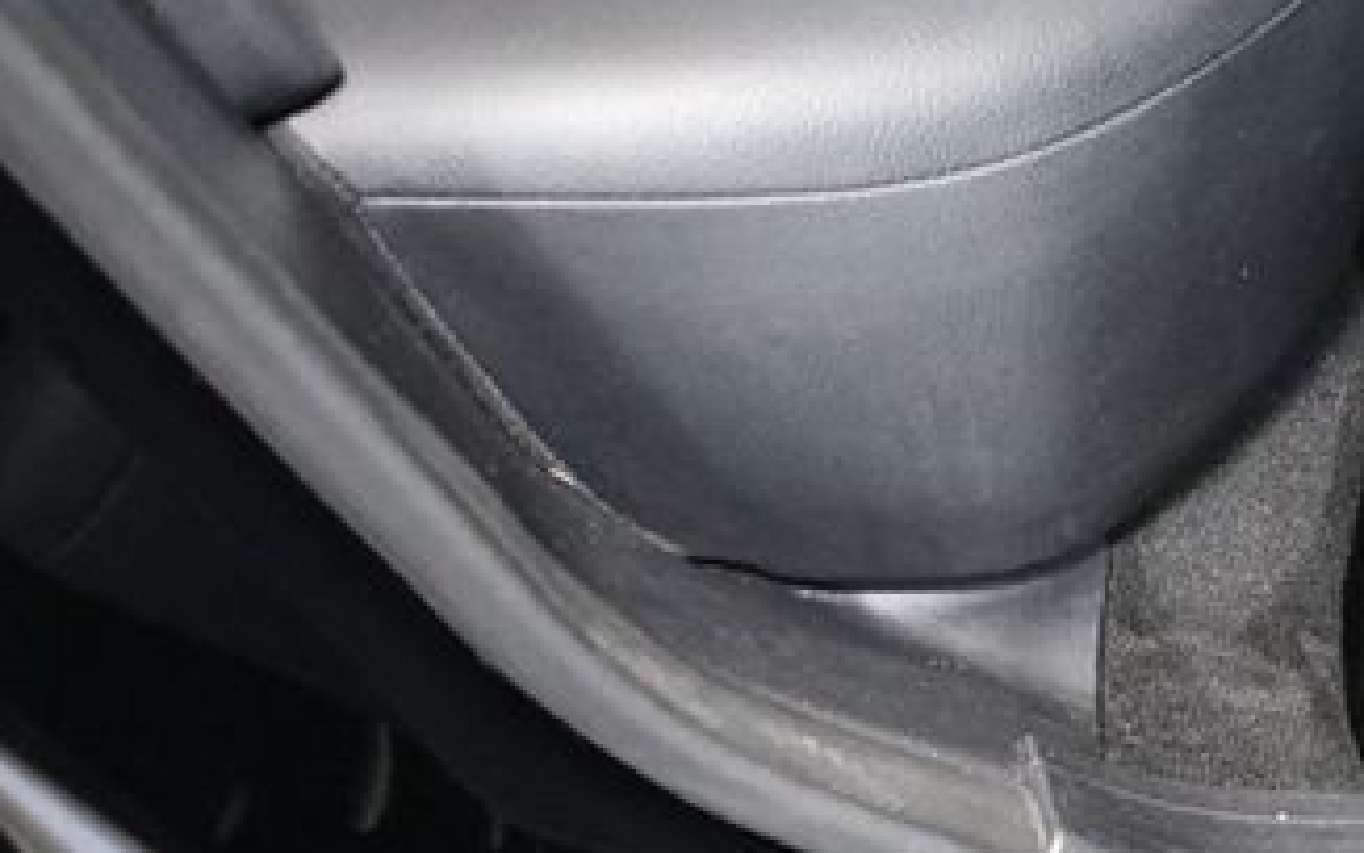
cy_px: 845
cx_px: 1238
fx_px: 3198
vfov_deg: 15.0
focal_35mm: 86
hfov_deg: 23.4
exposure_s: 1/50
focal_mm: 29
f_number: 4.2
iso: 12800
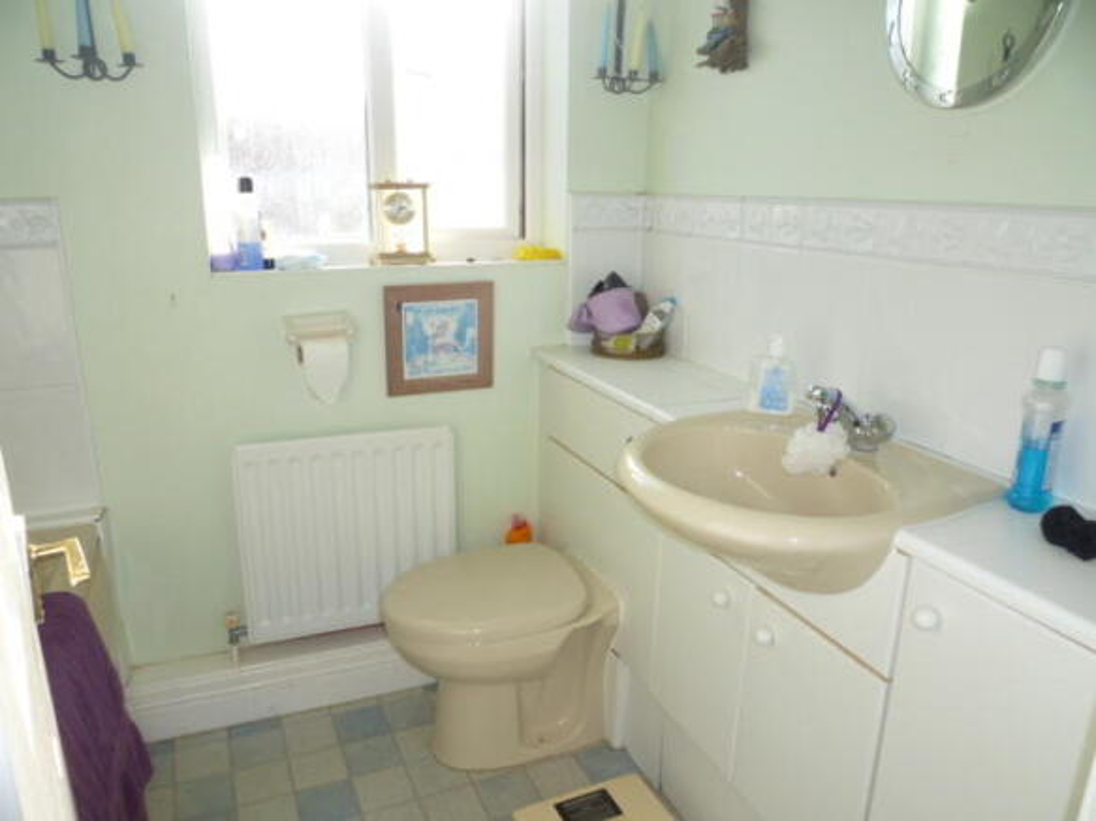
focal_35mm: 25
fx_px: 791
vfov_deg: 54.9
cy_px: 410
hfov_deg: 69.4
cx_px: 548
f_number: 4
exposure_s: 1/100
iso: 100
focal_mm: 4.5
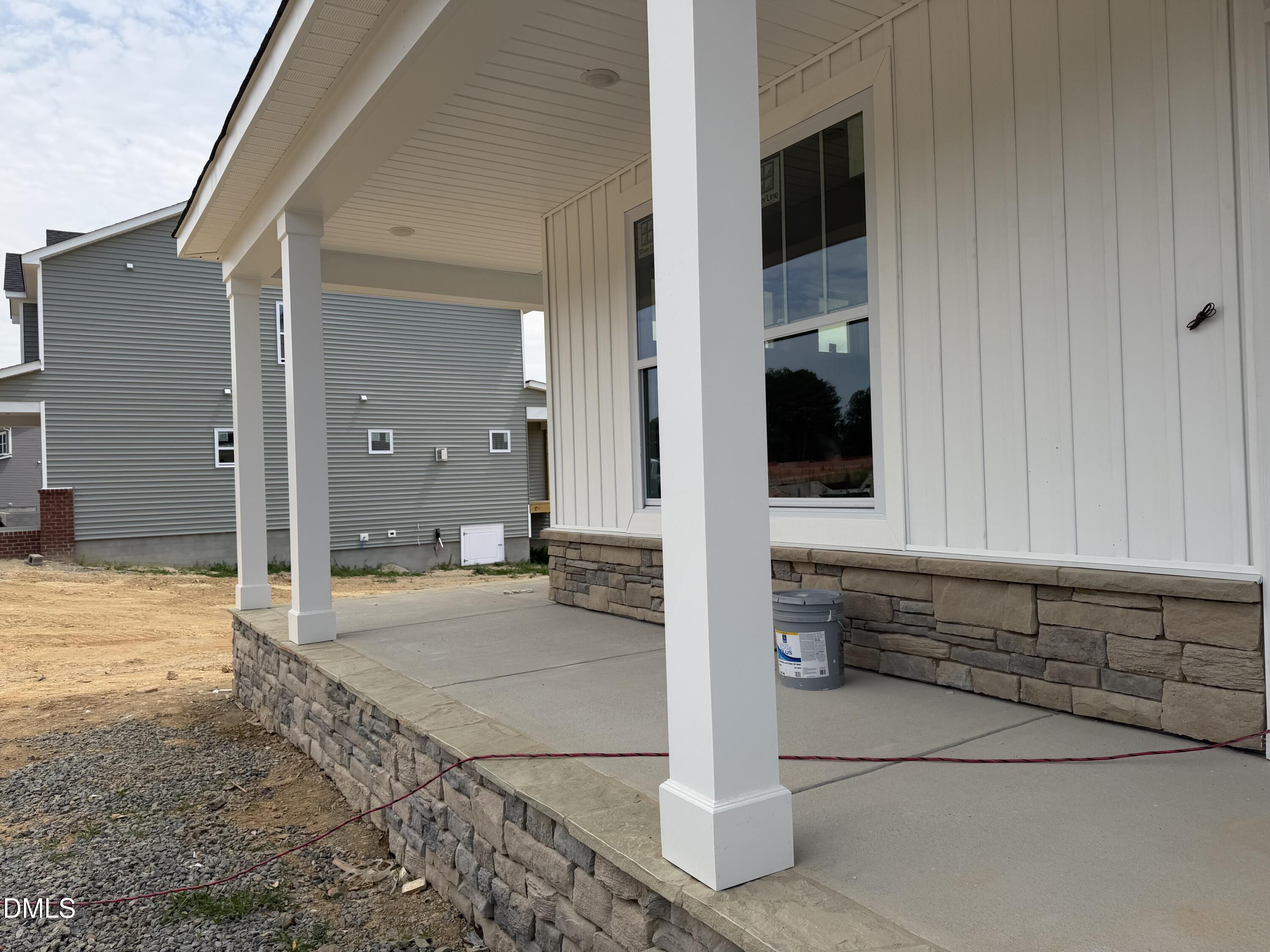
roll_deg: +1.9
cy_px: 476
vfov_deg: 56.8
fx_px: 881
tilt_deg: +2.4
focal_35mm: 24
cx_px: 635
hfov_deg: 71.6
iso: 80
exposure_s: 1/4975
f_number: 1.78
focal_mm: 6.76
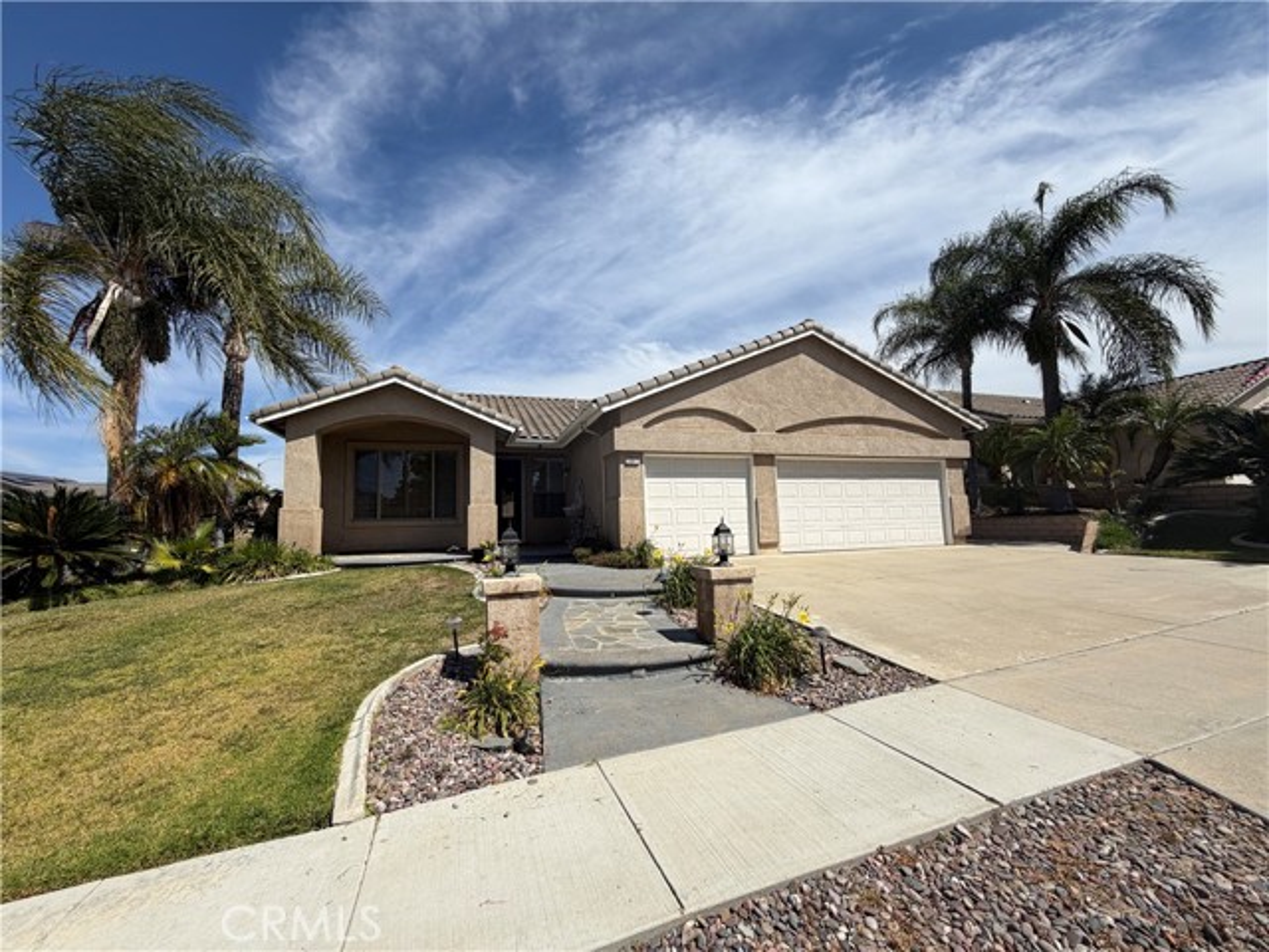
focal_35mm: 14
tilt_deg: +5.7
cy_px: 476
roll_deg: +1.1
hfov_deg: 102.1
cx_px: 634
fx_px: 513
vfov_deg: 85.7
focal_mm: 2.22
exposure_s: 1/1399
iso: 20
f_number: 2.2
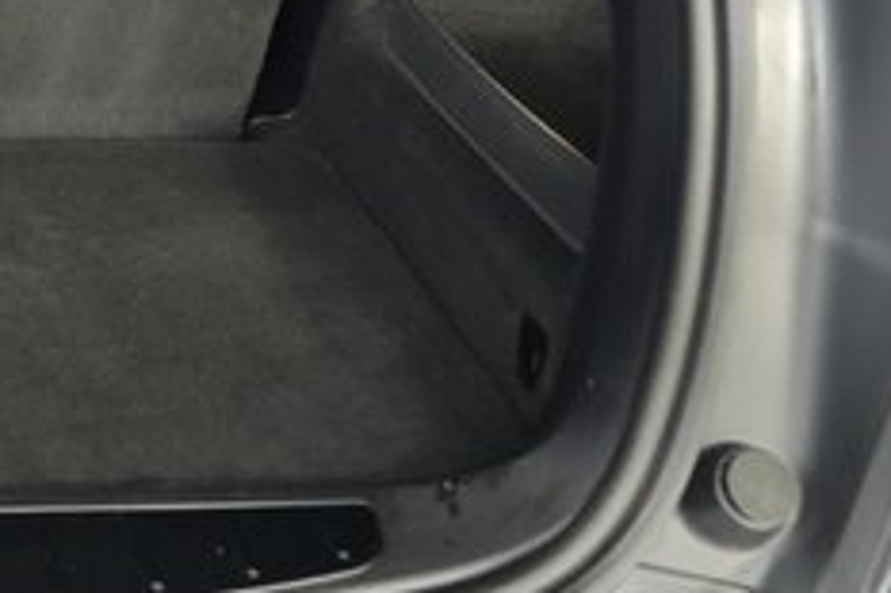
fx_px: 1632
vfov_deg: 19.8
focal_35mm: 66
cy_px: -31
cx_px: -321
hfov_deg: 25.5
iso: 10000
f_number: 2.8
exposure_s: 1/160
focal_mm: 24
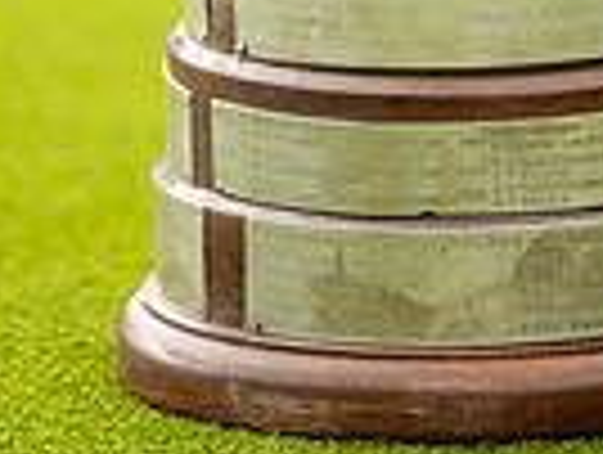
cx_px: 410
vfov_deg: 1.5
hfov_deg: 2.0
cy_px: -355
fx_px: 16875
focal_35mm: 967
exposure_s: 1/1250
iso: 640
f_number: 4
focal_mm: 300
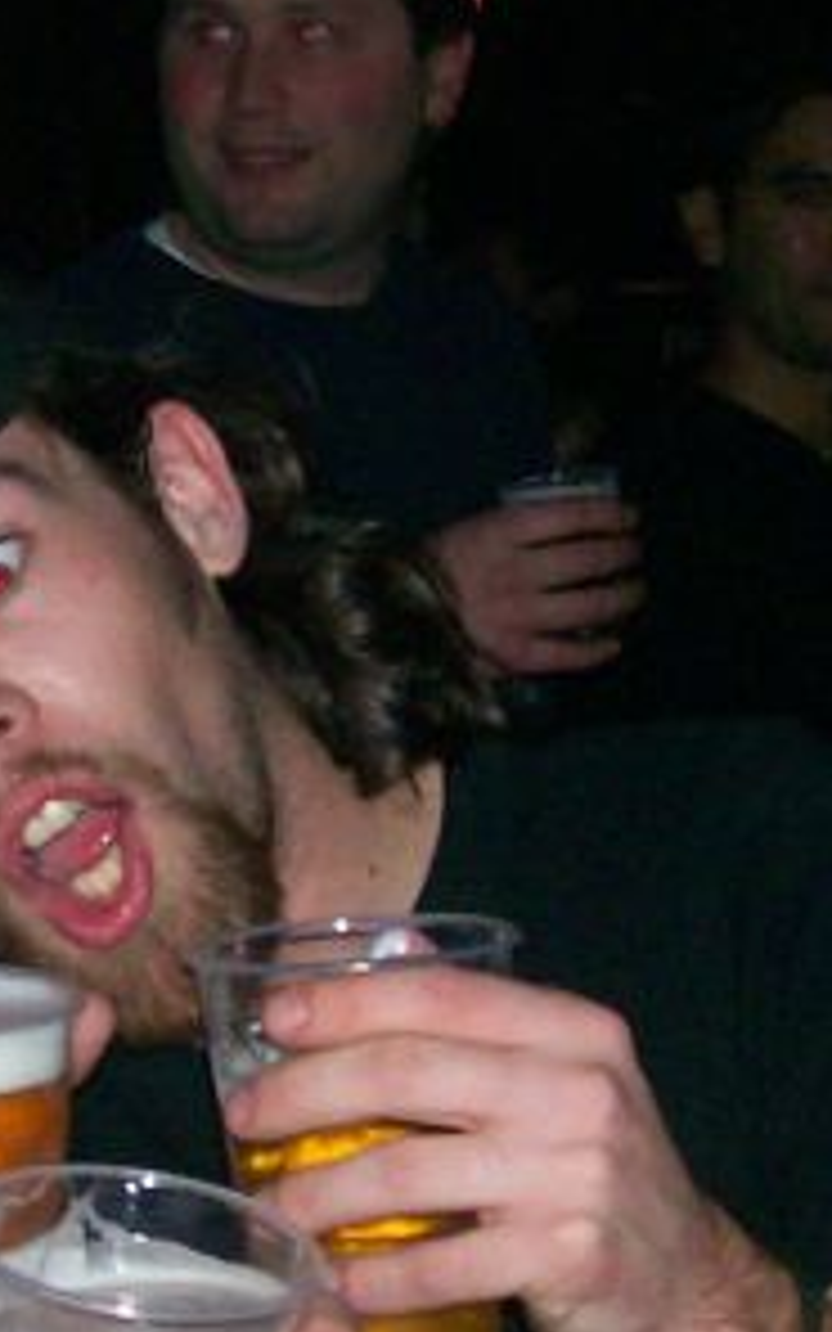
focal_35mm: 103
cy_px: 824
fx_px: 3737
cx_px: -27
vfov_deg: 20.2
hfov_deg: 12.5
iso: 140
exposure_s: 1/64
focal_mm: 6
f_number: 2.7
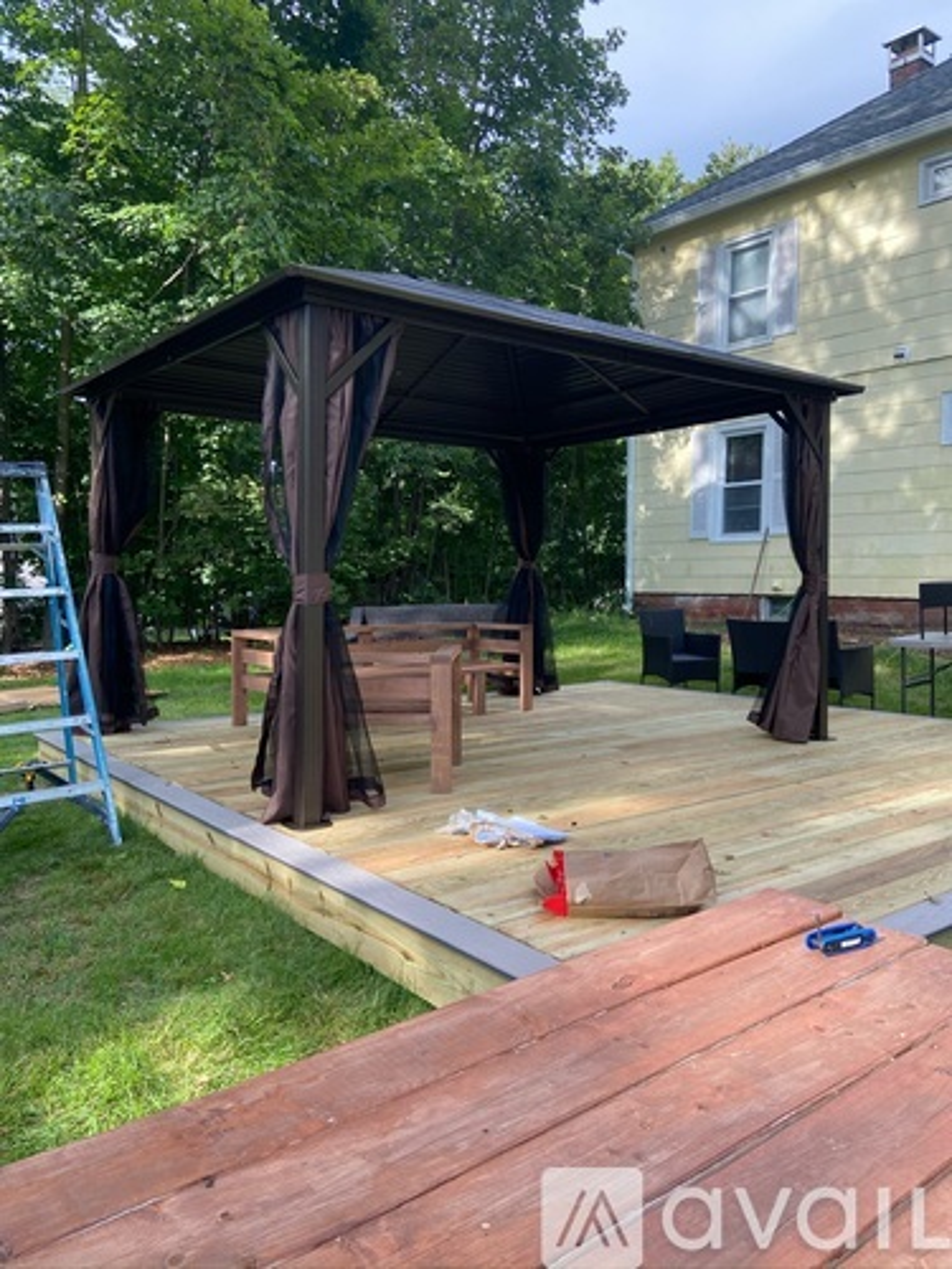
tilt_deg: -2.3
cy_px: 634
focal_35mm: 26
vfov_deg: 67.3
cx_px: 476
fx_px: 953
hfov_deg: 53.1
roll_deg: +0.3
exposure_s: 1/452
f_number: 1.8
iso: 32
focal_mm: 4.25
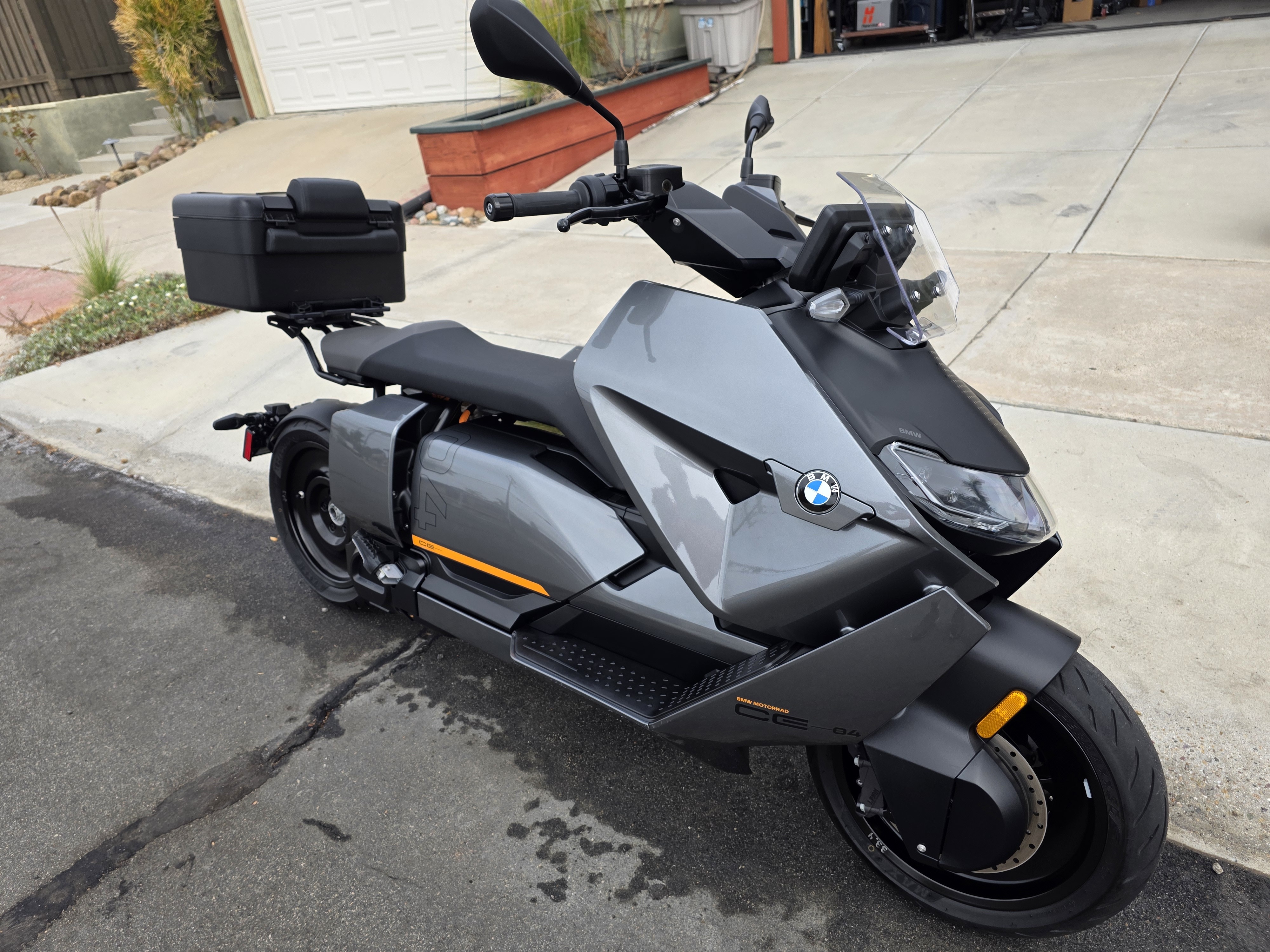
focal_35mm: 23
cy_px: 476
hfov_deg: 73.9
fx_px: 844
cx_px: 635
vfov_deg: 58.9
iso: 80
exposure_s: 1/2490
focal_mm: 6.3
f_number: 1.7
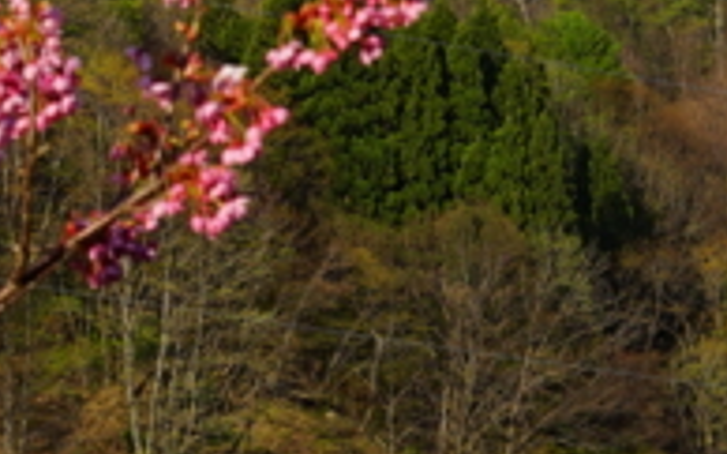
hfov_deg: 8.3
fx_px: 4990
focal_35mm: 252
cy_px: -51
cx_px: 675
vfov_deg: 5.2
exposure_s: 1/350
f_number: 6.7
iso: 100
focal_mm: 40
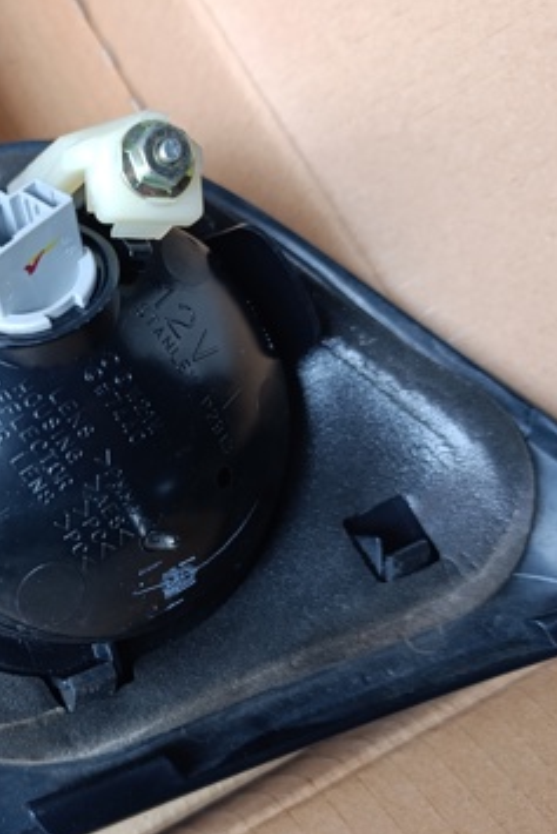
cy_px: 470
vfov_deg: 45.3
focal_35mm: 43
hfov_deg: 29.4
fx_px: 997
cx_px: 15
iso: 800
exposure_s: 1/100
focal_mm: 6.14
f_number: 1.6
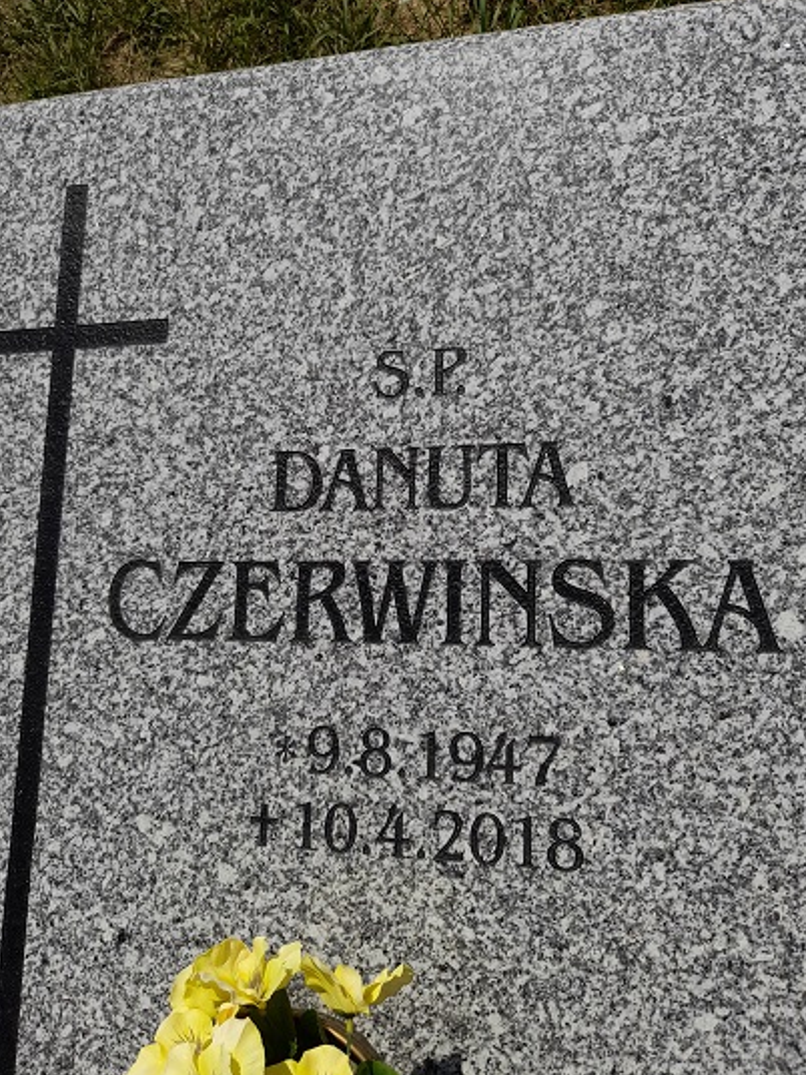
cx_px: 395
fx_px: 869
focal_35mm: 28
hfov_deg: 49.7
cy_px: 540
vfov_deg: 63.4
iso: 20
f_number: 2
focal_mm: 4.6
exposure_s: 1/1898
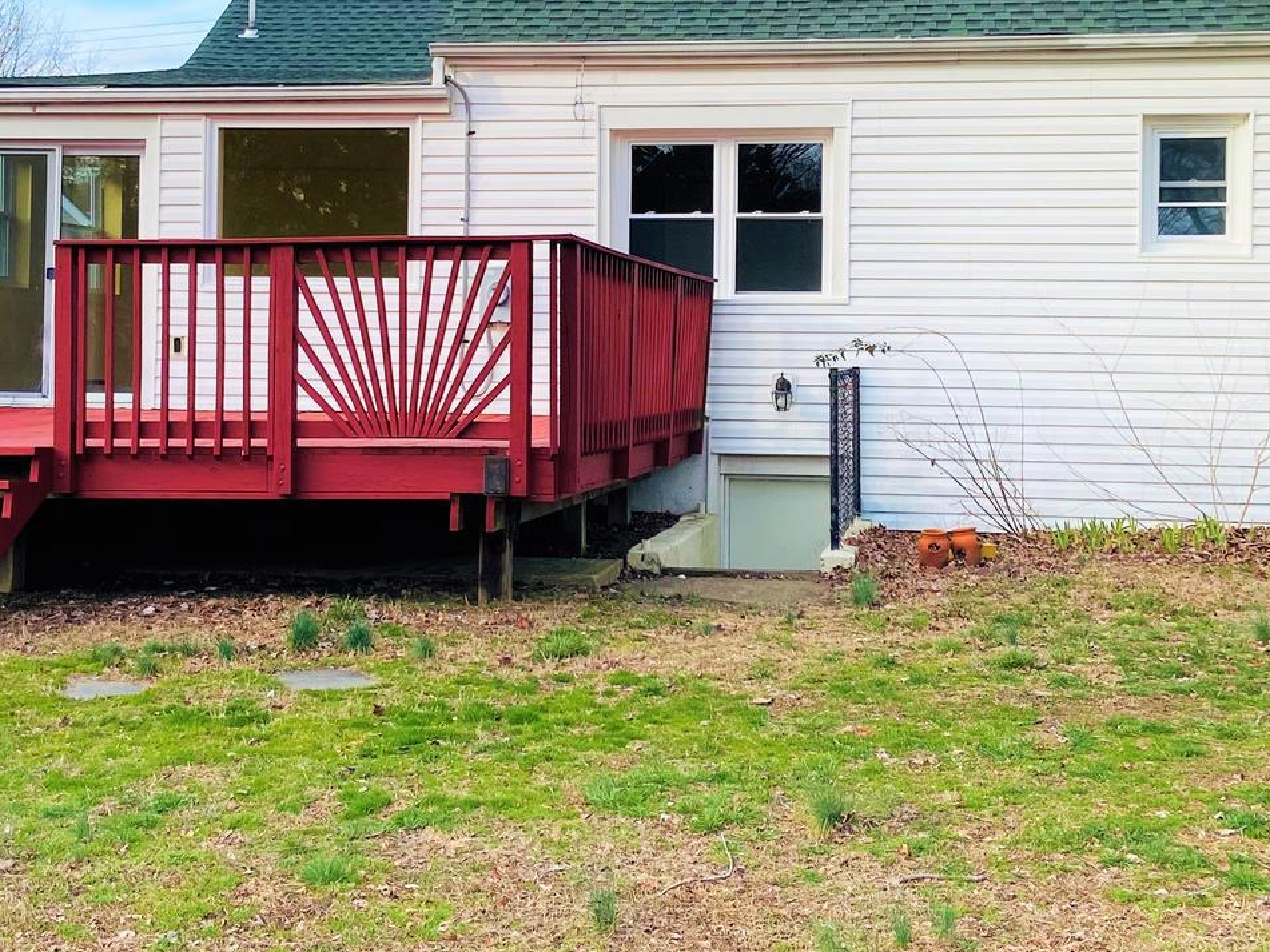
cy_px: 336
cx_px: 661
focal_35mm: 56
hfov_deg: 34.3
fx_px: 2054
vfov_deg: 26.0
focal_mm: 4.25
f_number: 1.8
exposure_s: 1/1182
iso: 32
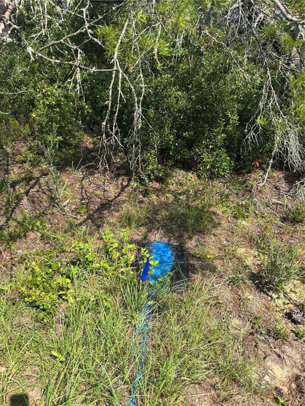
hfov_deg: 53.1
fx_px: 305
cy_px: 203
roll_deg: -5.5
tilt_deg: -19.9
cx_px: 152
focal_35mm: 26
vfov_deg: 67.3
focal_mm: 5.96
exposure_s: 1/1590
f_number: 1.6
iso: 50
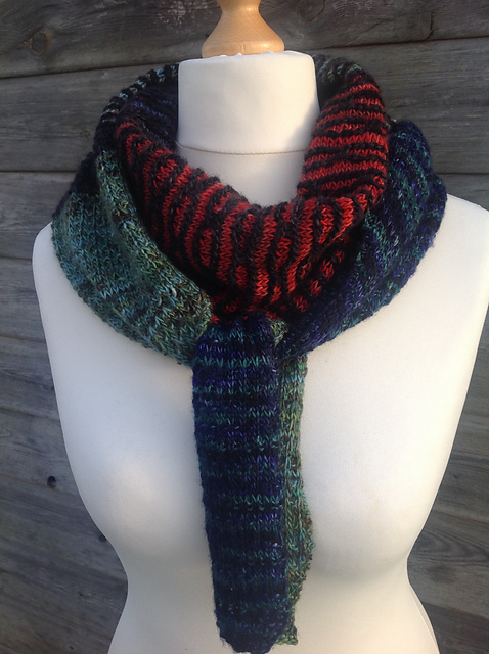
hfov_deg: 40.6
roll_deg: +0.8
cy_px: 327
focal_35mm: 35
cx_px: 244
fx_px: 661
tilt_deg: -13.7
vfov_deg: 52.7
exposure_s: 1/398
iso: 50
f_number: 2.4
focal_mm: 4.28
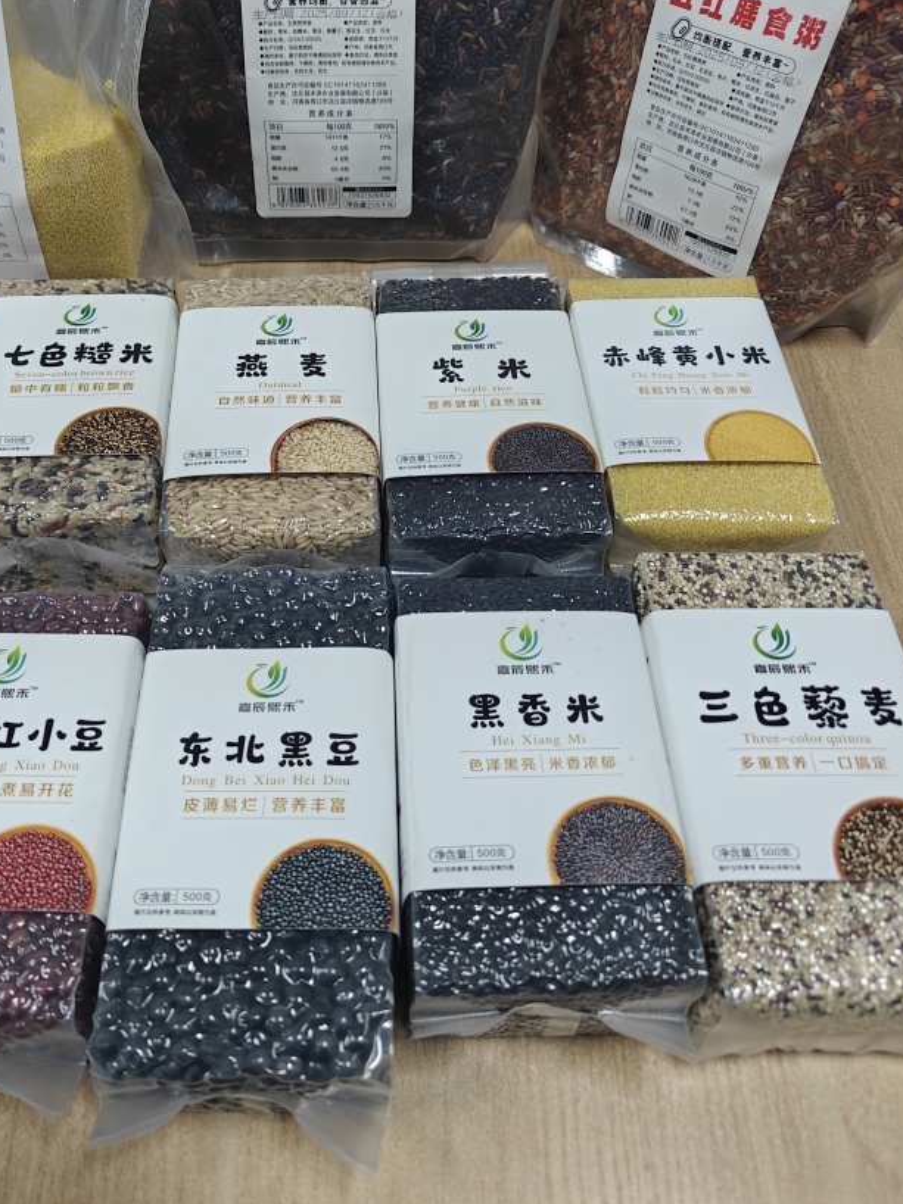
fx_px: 1044
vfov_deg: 59.9
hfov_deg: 46.5
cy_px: 545
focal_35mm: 30
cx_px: 356
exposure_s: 1/100
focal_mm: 6.06
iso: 400
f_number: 1.6
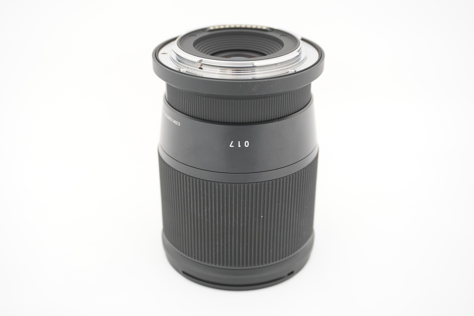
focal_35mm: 45
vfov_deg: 29.9
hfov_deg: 43.6
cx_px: 237
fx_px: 592
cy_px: 158
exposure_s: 1/50
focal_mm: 30
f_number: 5
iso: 2500
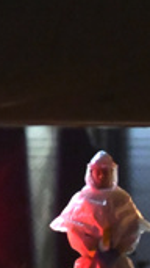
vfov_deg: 0.4
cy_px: 191
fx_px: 37765
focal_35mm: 5333
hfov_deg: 0.2
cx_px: 353
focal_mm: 850
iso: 10000
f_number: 5.6
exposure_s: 1/50
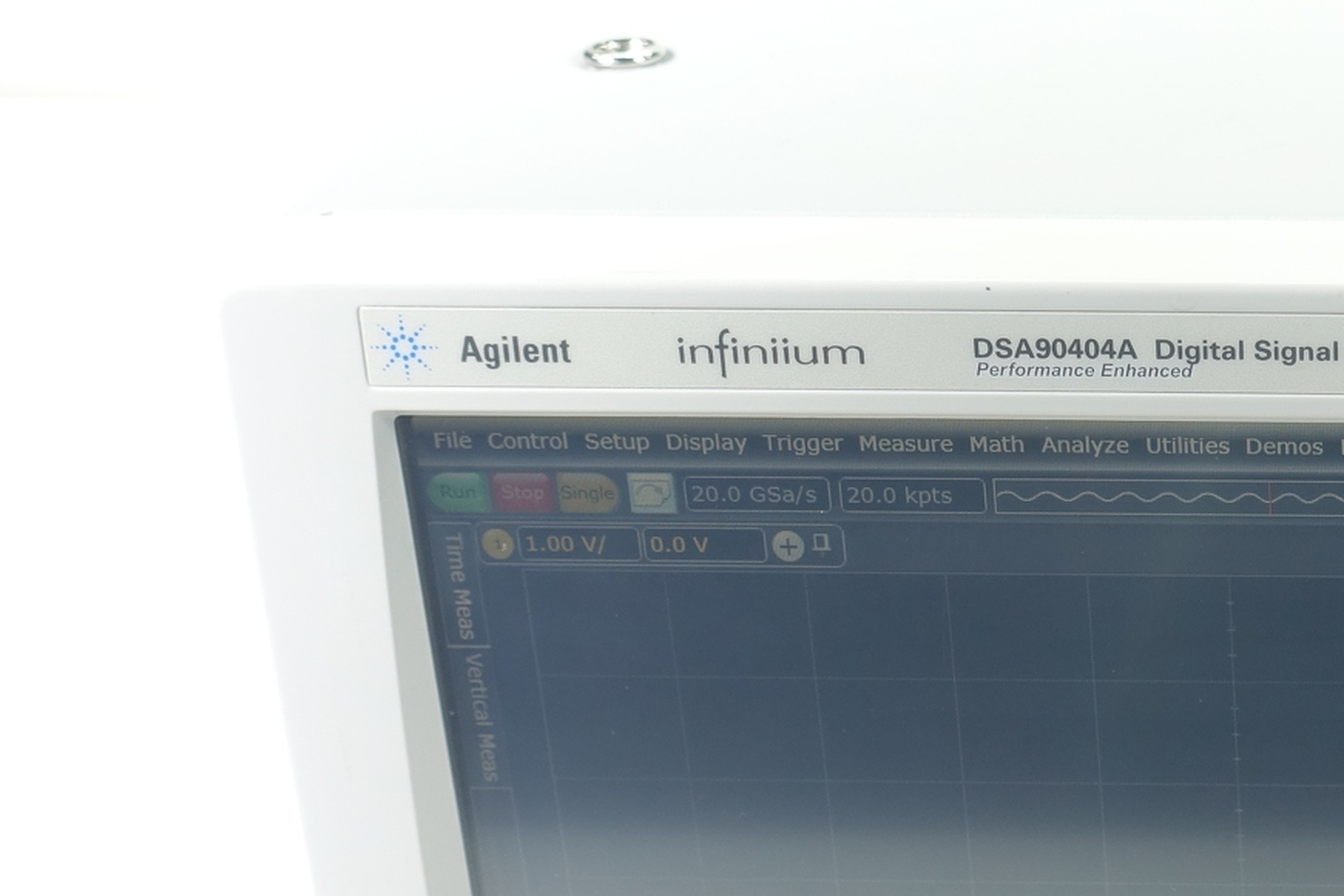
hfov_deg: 20.4
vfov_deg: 14.5
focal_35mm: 94
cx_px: 1565
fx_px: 3510
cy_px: 698
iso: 125
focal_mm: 14.5
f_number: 2.8
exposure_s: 1/80
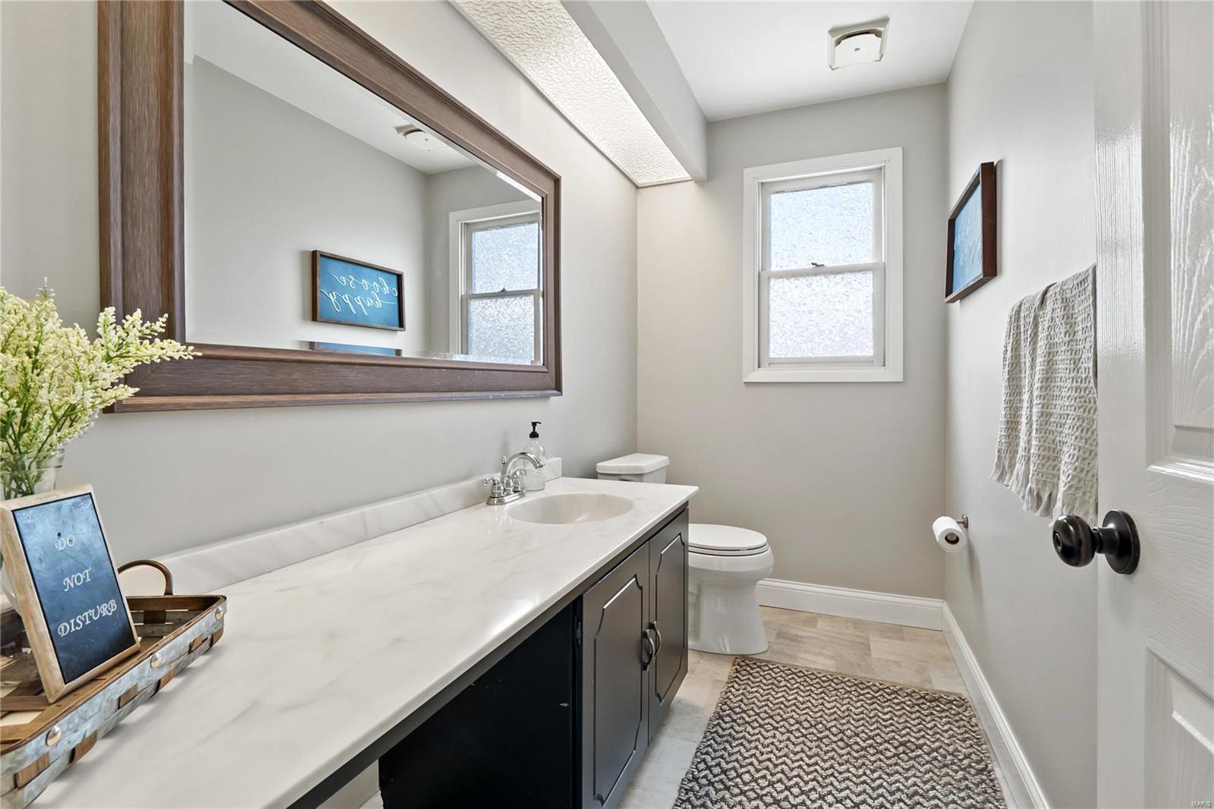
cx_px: 607
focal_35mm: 16
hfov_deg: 96.7
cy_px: 404
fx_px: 539
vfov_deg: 73.7
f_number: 6.3
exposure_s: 1/4
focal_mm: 8
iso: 400
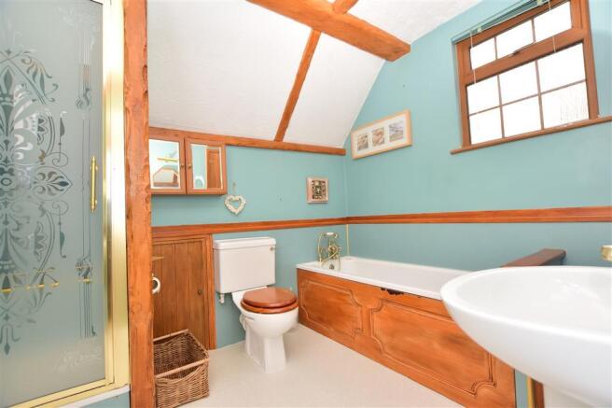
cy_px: 204
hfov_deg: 100.4
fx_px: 255
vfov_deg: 77.3
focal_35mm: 15
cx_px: 306
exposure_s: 1/60
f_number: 5
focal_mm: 10
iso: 500
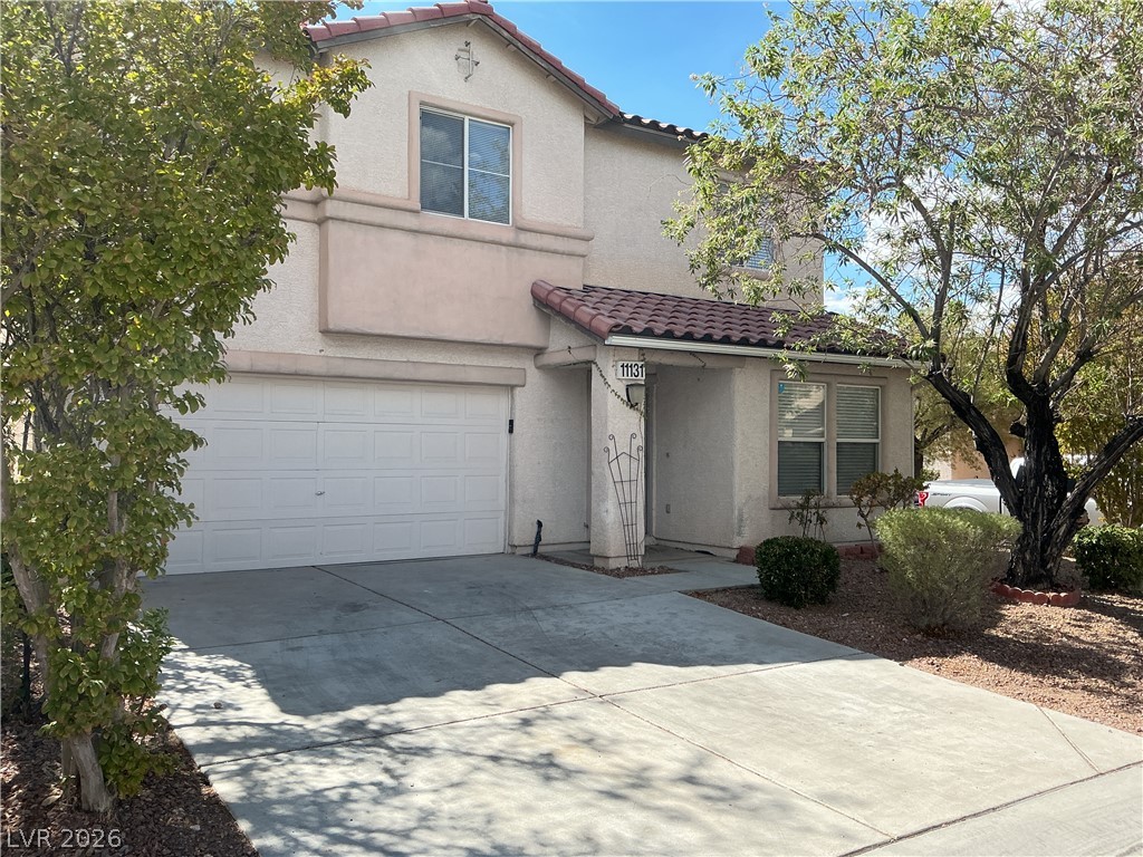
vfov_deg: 48.2
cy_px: 428
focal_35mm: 29
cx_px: 572
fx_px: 958
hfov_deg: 61.7
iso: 25
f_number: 1.8
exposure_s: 1/1195
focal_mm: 3
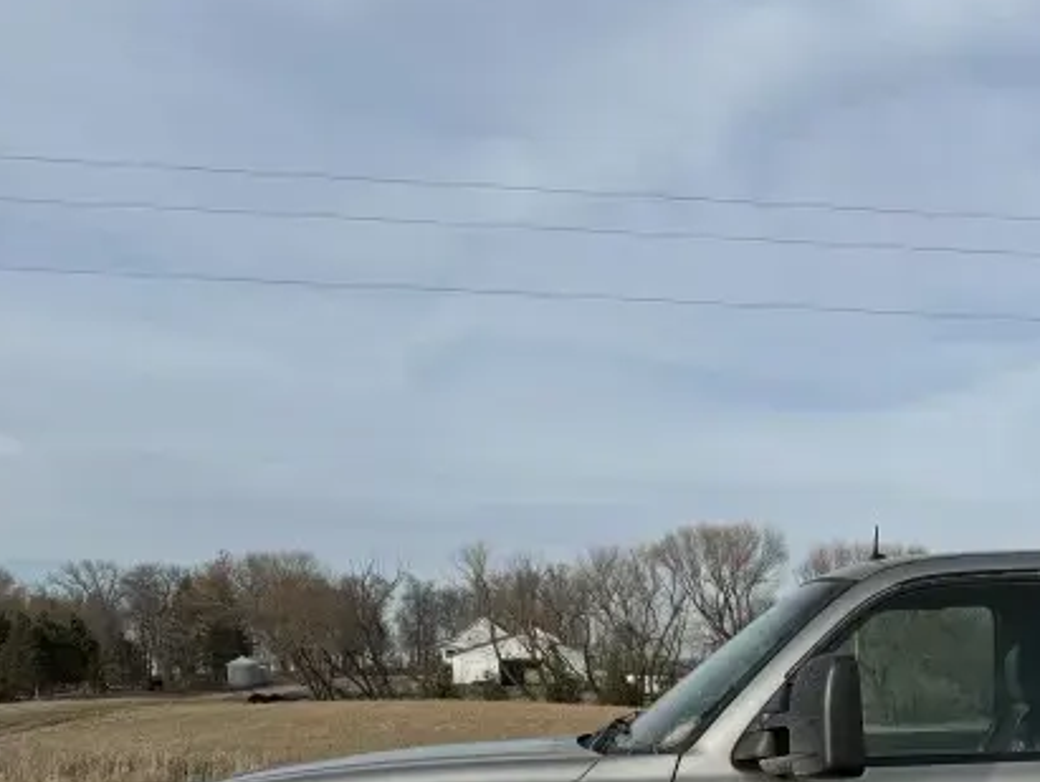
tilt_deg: -4.3
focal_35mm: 56
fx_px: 1684
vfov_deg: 24.7
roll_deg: +2.5
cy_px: 812
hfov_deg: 31.1
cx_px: 1103
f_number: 1.78
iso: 80
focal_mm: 6.86
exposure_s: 1/4950
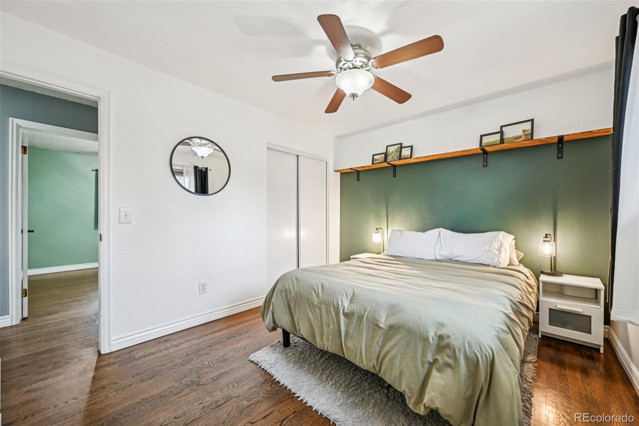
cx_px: 320
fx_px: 248
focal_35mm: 14
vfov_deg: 81.2
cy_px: 213
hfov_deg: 104.3
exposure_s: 1/6
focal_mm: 14
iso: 400
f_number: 8
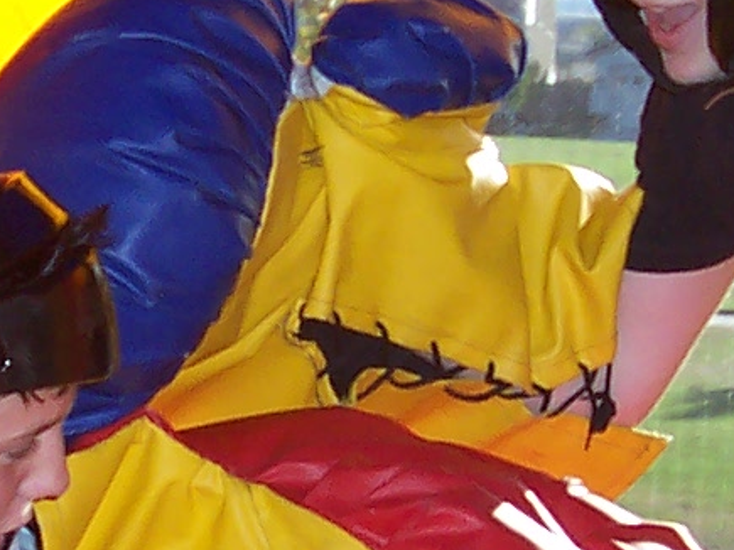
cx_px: 175
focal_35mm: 173
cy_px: 491
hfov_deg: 11.4
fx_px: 3667
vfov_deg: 8.5
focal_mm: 5.6
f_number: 2.8
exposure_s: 1/350
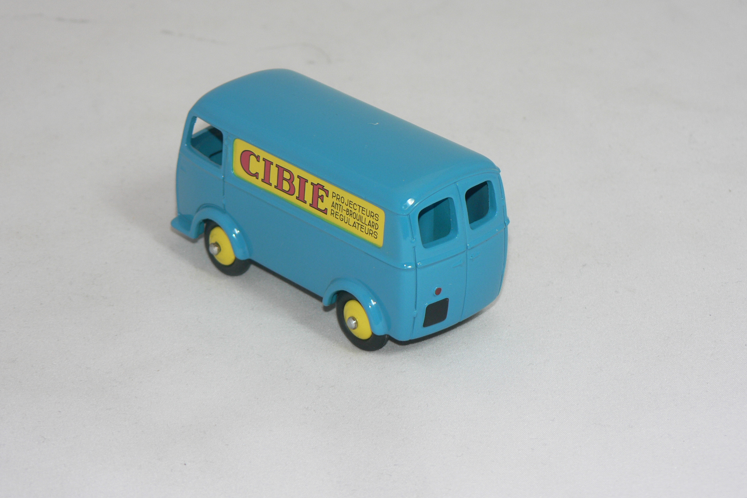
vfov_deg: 12.0
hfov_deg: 17.9
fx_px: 2365
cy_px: 217
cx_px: 373
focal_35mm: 114
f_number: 3.2
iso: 80
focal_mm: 18.2
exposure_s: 1/60
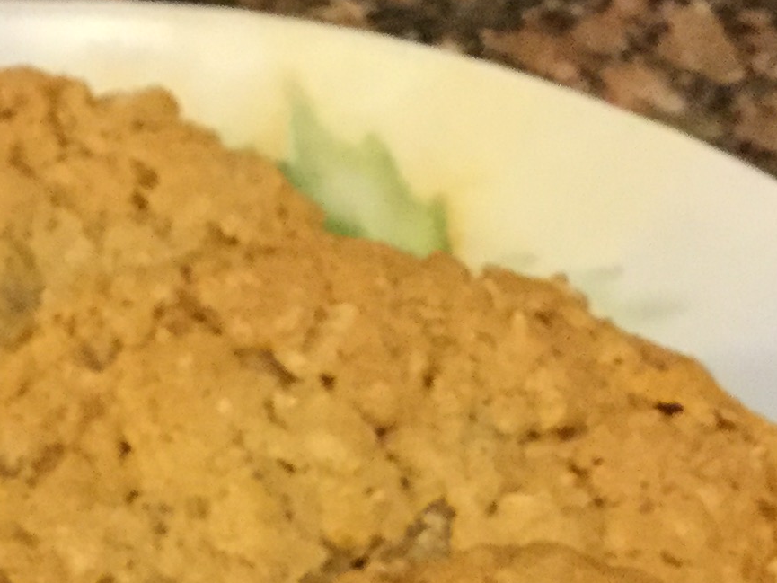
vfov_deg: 12.2
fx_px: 2627
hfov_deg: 16.6
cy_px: 794
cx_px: 97
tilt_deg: -49.7
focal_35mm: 117
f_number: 2.4
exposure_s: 1/15
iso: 200
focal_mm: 3.3
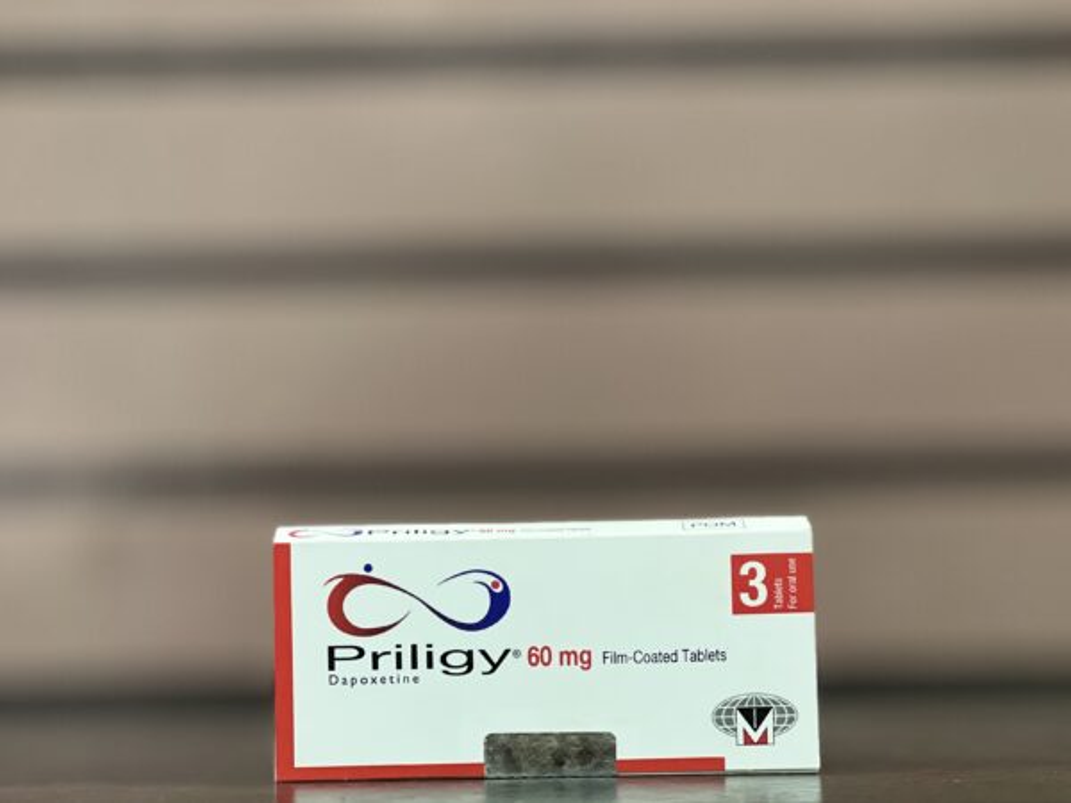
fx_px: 2382
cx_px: 536
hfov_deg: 25.3
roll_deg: +0.9
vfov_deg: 19.1
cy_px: 402
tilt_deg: +2.6
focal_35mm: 77
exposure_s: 1/33
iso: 400
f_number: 2.8
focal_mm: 9
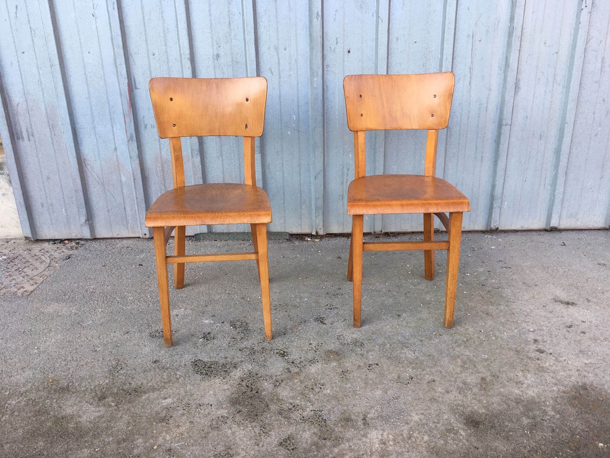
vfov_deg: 48.2
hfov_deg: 61.7
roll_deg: +1.1
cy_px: 229
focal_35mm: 29
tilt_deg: -19.7
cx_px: 305
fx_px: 511
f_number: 2.2
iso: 25
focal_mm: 4.15
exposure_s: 1/116
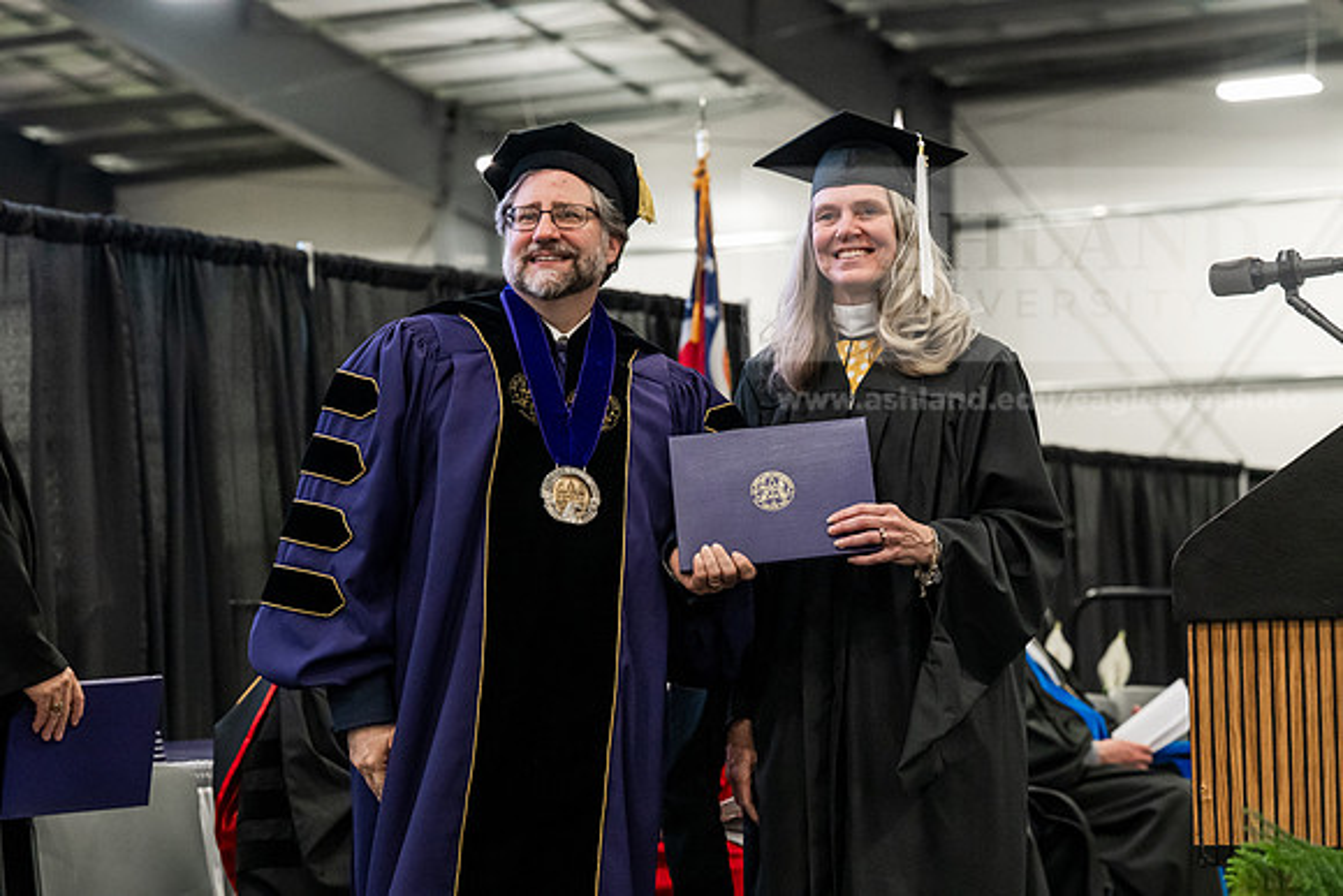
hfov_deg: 23.6
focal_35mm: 86
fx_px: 3209
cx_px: 672
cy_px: 448
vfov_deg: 15.9
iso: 6400
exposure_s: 1/250
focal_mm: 86
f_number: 5
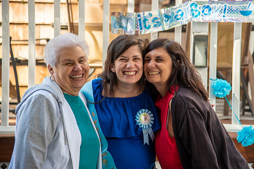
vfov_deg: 13.2
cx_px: 143
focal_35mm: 104
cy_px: 74
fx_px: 731
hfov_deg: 19.7
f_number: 4
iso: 250
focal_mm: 92
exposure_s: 1/500
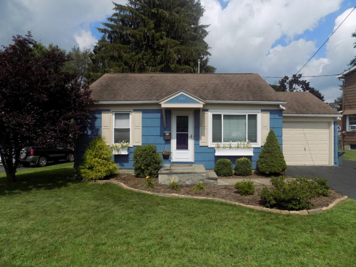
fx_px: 247
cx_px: 182
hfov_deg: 71.6
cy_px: 132
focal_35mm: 24
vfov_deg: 56.8
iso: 80
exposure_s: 1/160
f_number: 9.9
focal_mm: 4
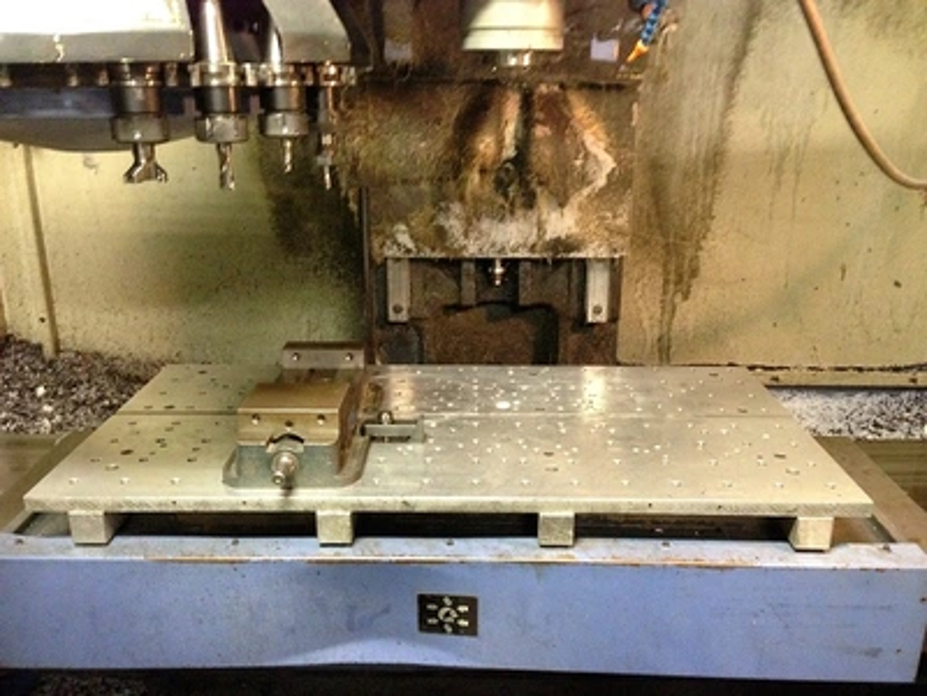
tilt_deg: -17.5
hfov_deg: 55.4
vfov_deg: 42.9
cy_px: 348
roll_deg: +0.9
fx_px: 884
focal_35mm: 33
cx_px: 464
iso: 400
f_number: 2.4
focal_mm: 4.12
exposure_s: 1/20
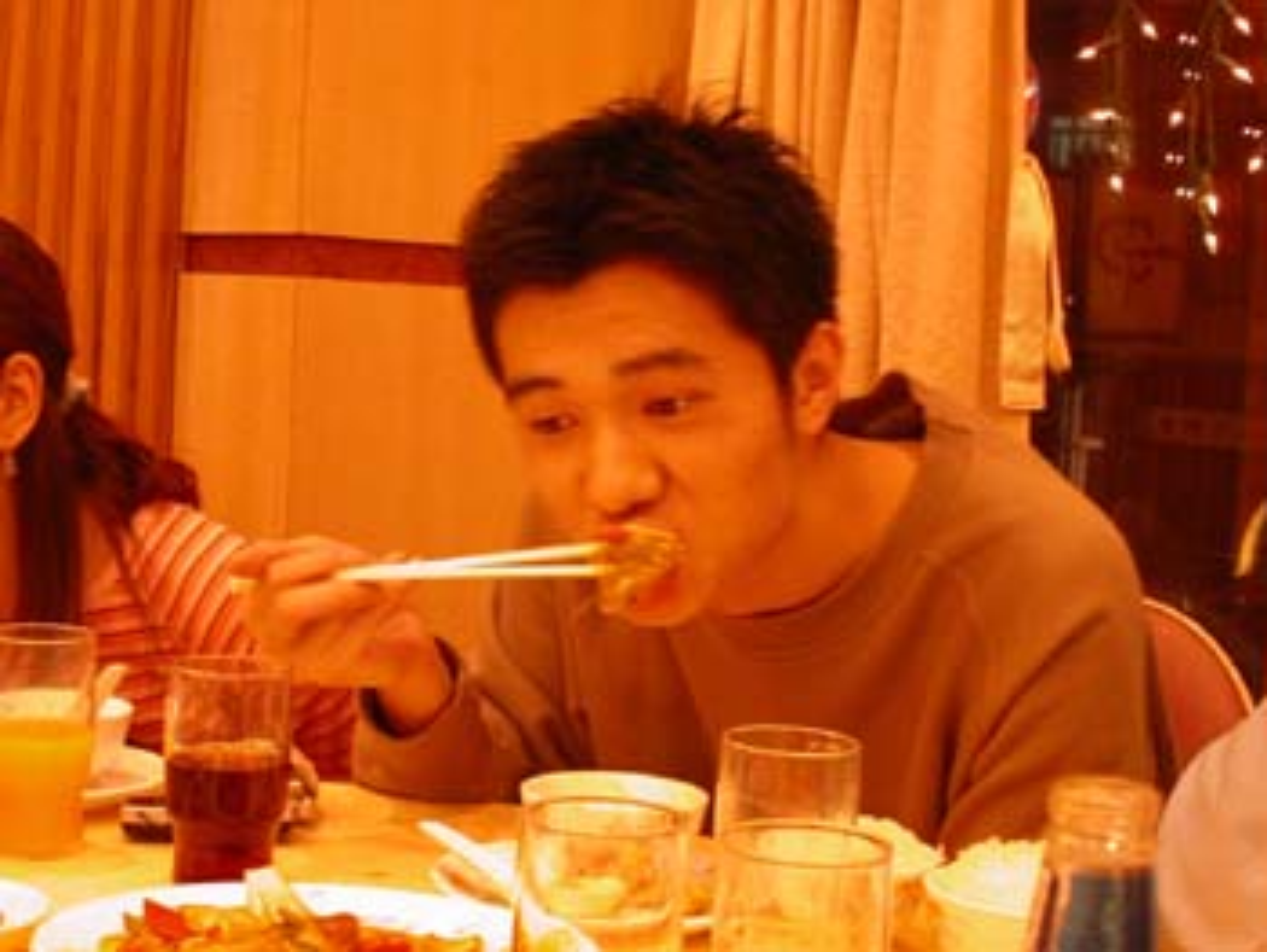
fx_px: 2014
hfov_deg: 34.9
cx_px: 634
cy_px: 476
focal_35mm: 55
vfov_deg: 26.6
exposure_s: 1/20
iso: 200
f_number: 3.5
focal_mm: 11.3
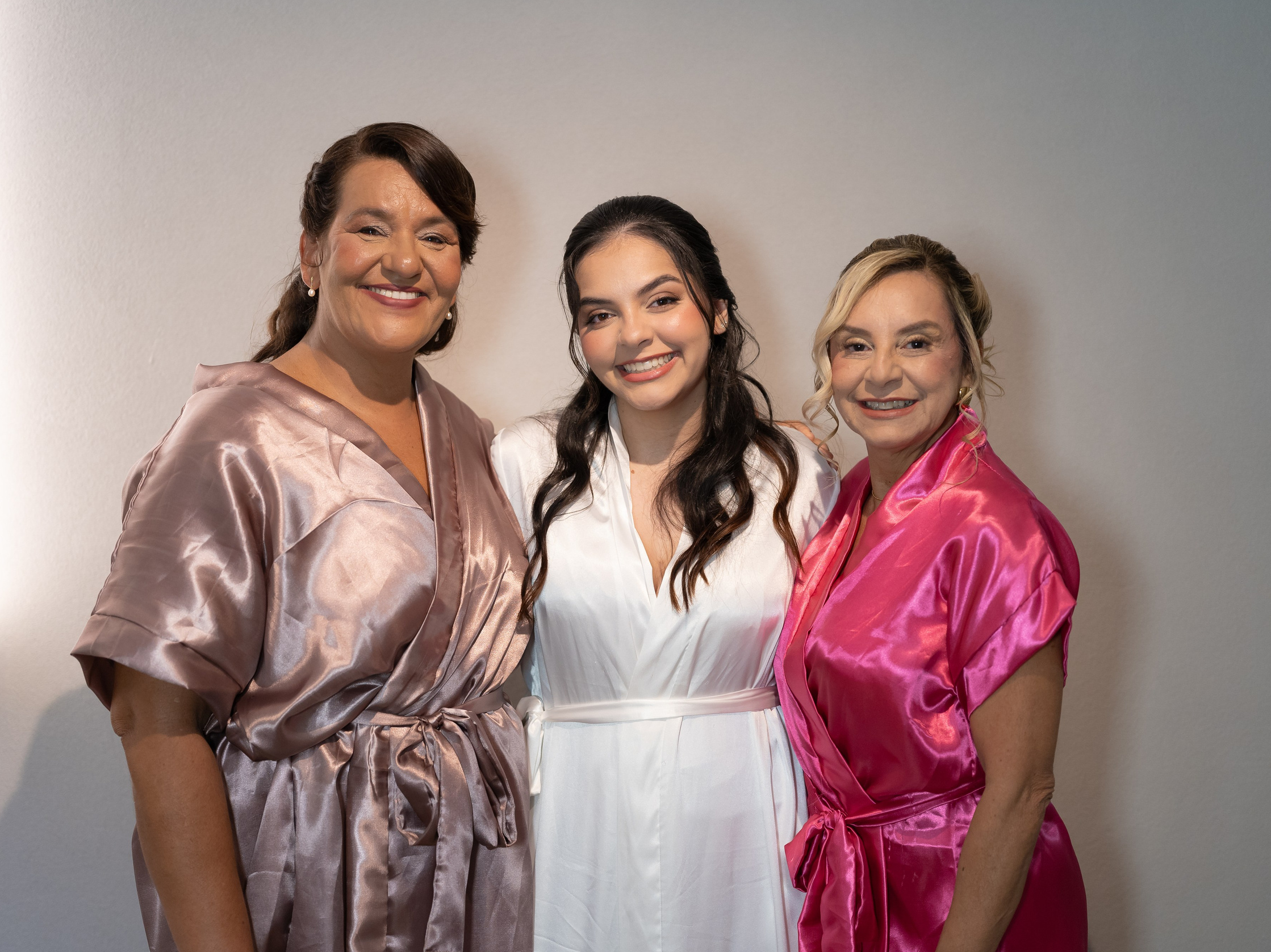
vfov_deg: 26.6
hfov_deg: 34.9
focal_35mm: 55
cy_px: 470
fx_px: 2019
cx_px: 621
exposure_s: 1/320
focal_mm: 50
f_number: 2
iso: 1000
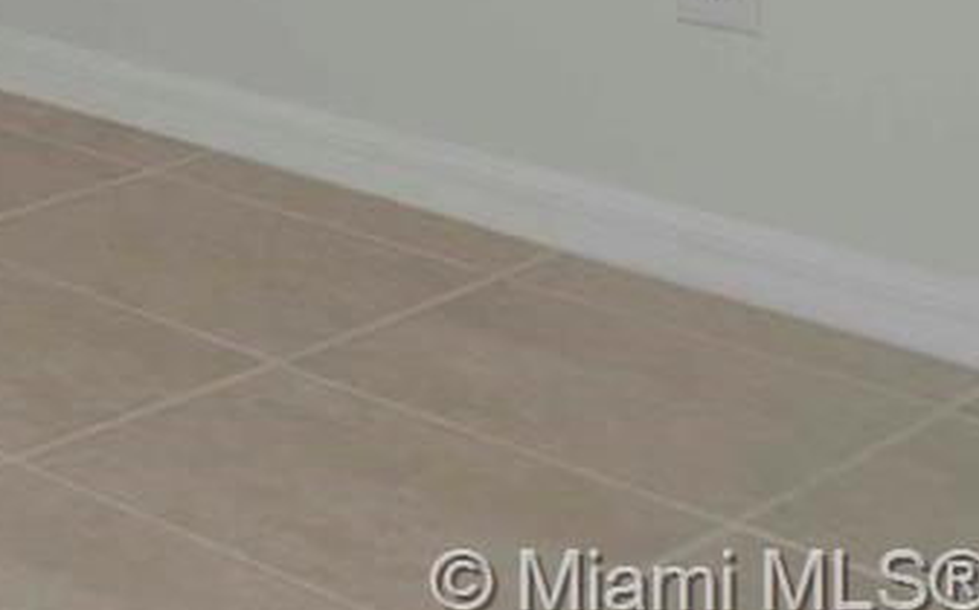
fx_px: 2319
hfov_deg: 17.5
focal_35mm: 87
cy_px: -898
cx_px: -950
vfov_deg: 11.9
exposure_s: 1/125
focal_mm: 12
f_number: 5
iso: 100
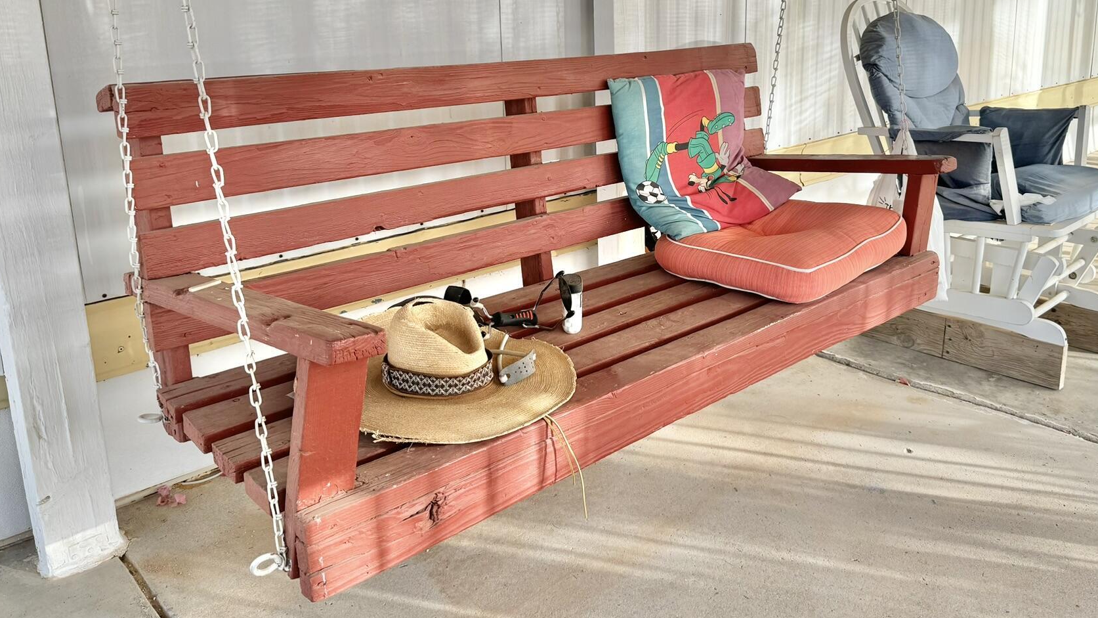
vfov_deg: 36.3
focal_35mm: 32
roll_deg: +1.5
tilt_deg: -14.8
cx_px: 612
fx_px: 932
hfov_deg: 60.8
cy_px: 210
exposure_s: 1/215
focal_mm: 6.76
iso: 64
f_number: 1.78
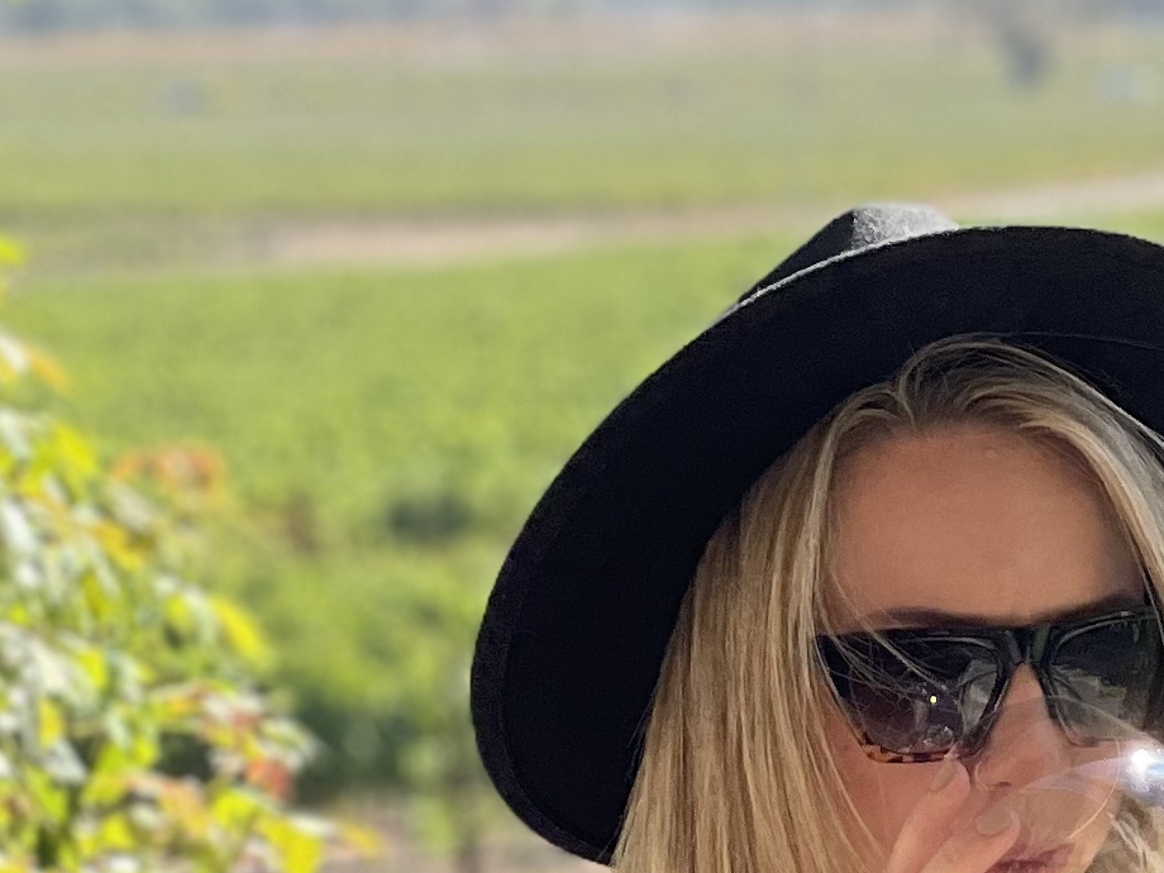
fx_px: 7667
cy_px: 563
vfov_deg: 6.5
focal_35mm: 228
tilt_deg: -3.6
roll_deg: +1.5
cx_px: 1617
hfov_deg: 8.5
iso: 25
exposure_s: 1/888
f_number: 2
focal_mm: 6
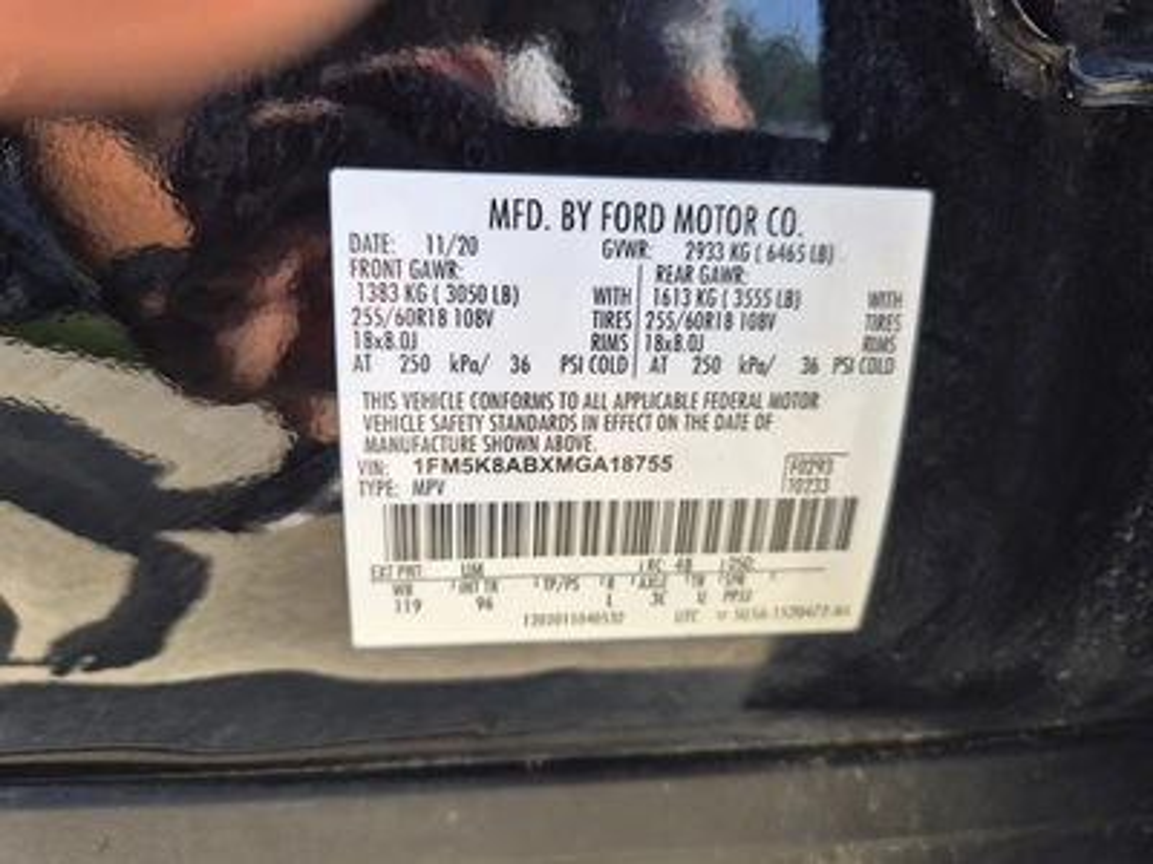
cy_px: 432
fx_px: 766
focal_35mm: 23
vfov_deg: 58.9
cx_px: 576
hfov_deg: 73.9
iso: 80
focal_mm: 5.4
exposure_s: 1/582
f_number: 1.8
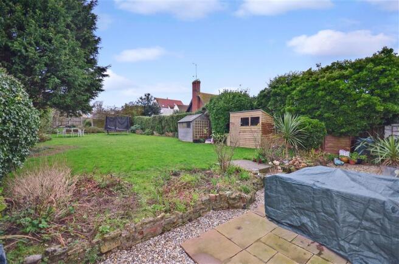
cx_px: 200
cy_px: 132
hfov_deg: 100.5
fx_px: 166
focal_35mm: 15
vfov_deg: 77.0
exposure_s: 1/100
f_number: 5
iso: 100
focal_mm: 10
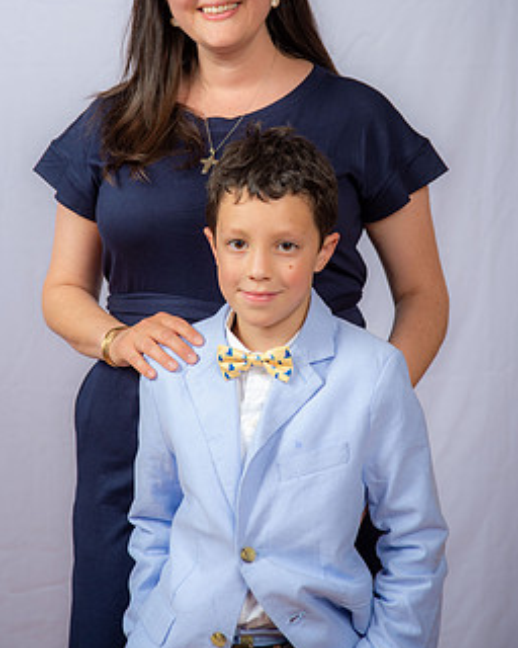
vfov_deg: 20.1
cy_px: 223
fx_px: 1821
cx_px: 252
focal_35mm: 95
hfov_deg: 16.2
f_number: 6.3
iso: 250
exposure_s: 1/160
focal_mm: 72
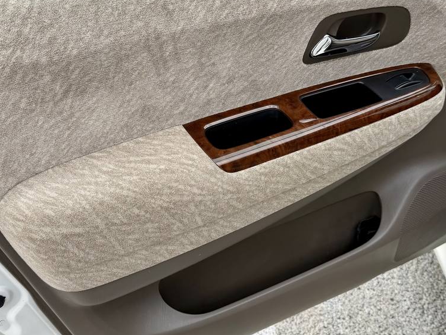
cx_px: 218
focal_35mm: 41
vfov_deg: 35.1
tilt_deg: -39.5
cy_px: 174
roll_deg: +6.9
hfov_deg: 45.8
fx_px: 528
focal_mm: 6.76
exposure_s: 1/1211
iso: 80
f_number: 1.78
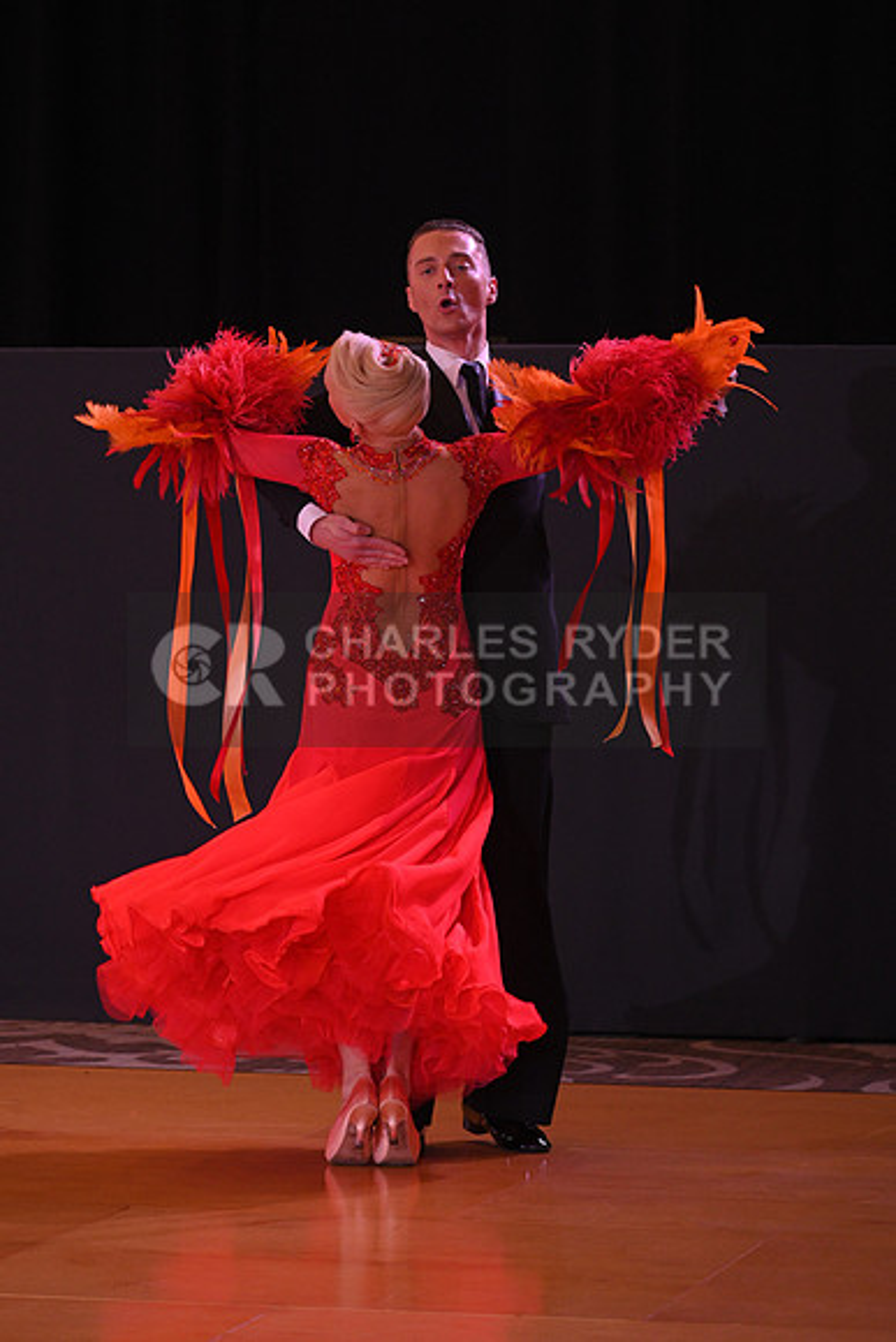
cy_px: 671
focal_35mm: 160
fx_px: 5969
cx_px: 448
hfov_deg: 8.6
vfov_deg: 12.8
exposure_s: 1/200
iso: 2500
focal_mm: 160
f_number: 6.3
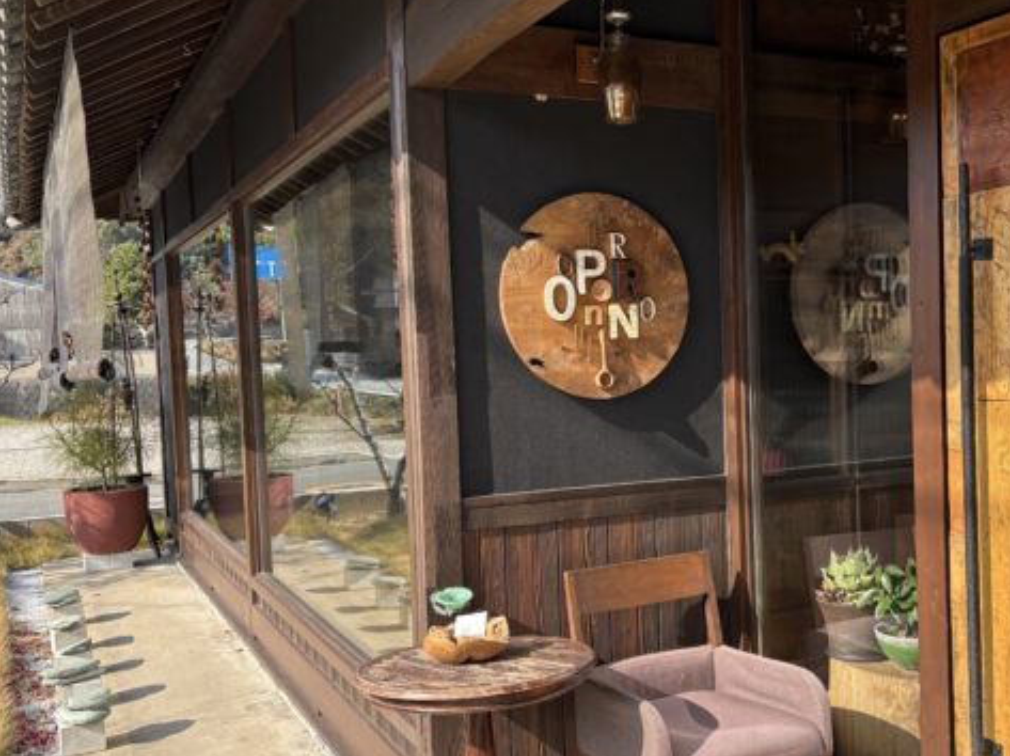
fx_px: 1166
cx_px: 672
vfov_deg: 35.9
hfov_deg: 46.1
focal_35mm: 40
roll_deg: +1.0
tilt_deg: -2.8
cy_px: 398
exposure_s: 1/1099
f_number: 1.6
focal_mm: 5.96
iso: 50
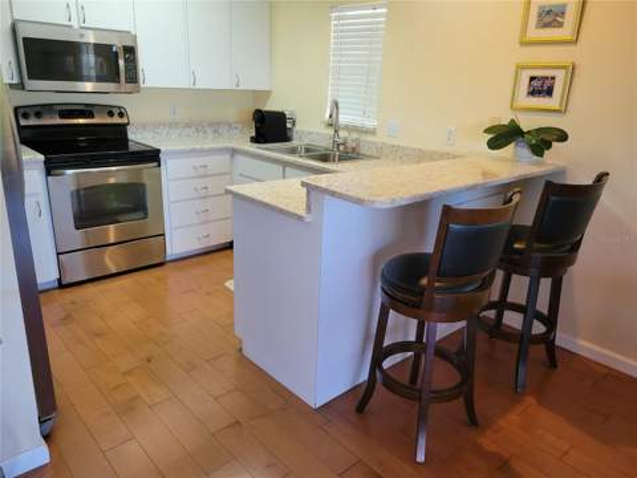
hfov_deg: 67.3
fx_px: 478
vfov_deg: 53.1
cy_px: 239
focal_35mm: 26
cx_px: 318
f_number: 1.8
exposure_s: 1/120
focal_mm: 5.4
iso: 320
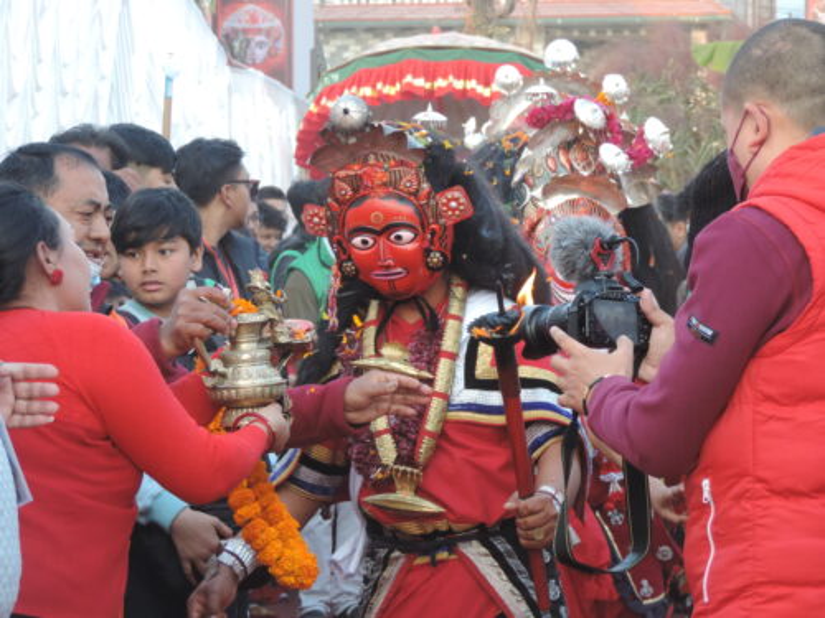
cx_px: 412
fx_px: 3456
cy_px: 309
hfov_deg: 13.6
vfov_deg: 10.2
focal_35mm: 145
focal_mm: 25.8
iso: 400
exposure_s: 1/100
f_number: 4.4
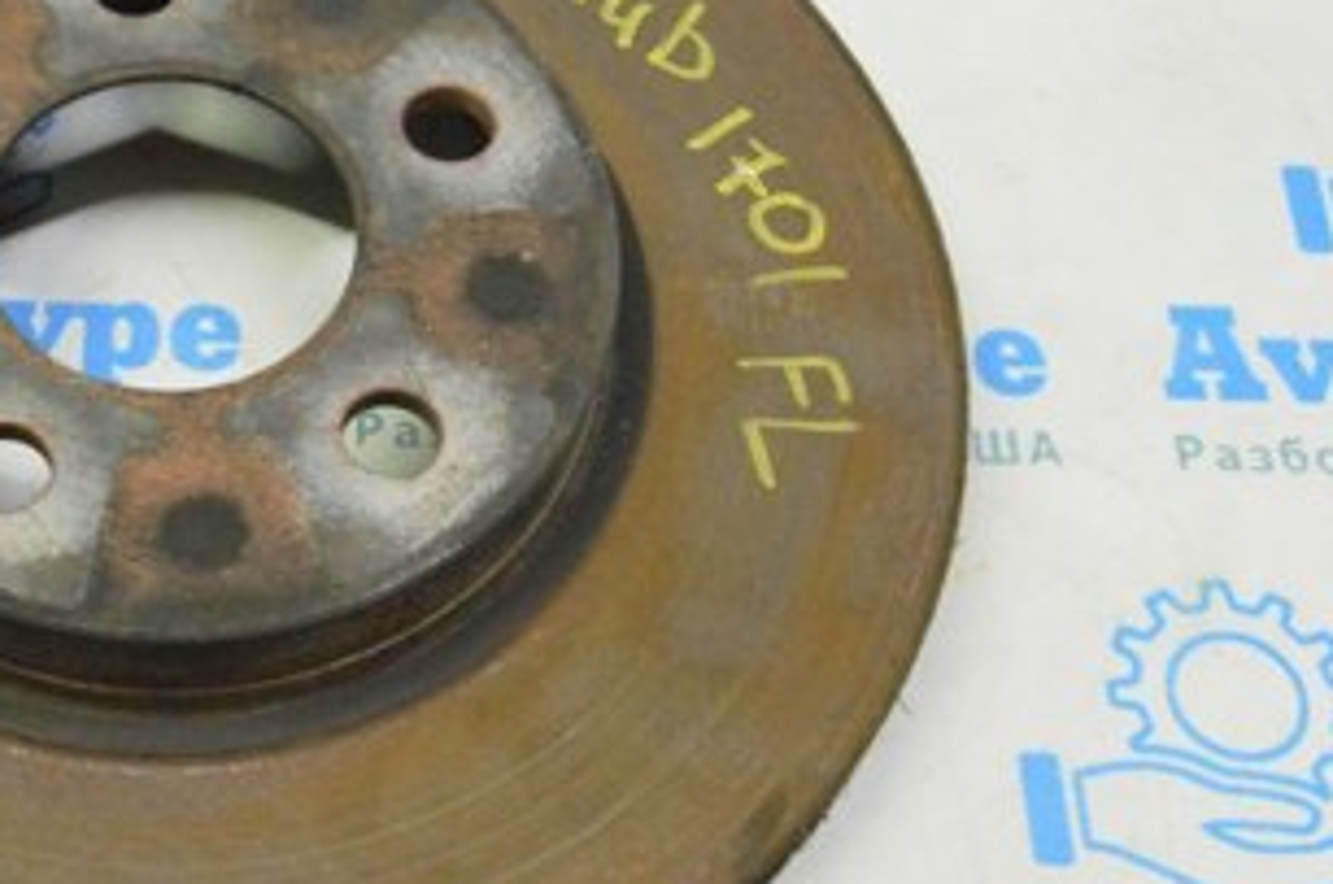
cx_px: 157
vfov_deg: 19.6
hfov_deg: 28.3
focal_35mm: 69
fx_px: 2551
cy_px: 316
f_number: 20
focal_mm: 22
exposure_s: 1/20
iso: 6400
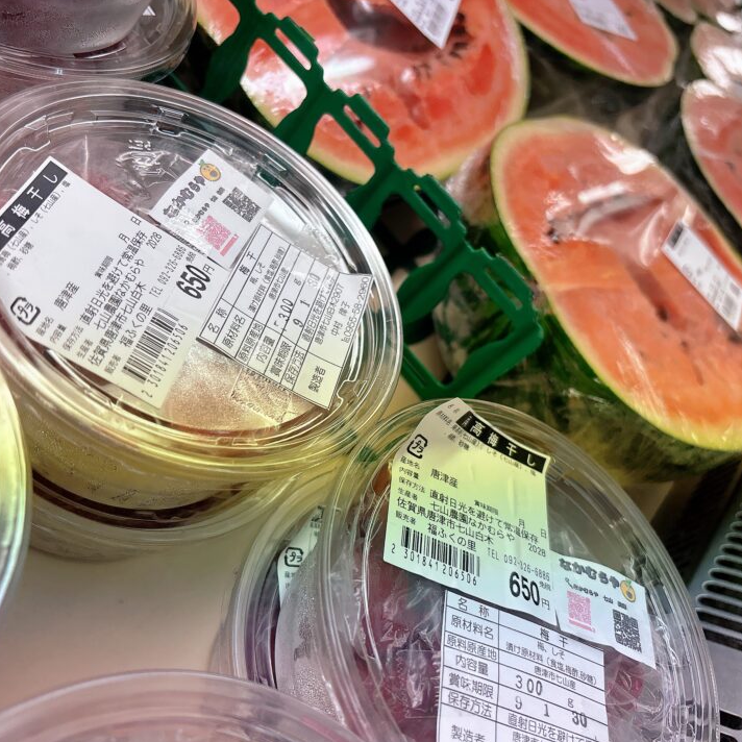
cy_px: 372
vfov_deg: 52.5
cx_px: 357
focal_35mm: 31
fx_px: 752
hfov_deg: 52.5
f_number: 1.6
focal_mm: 5.96
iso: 40
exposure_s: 1/150
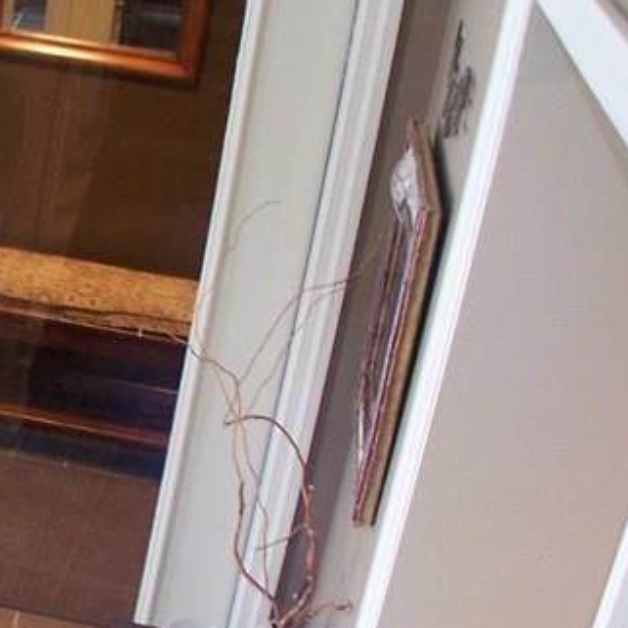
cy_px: 579
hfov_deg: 15.3
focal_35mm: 107
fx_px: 2196
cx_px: -247
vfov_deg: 16.0
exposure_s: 1/8
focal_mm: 6.3
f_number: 2.8
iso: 140
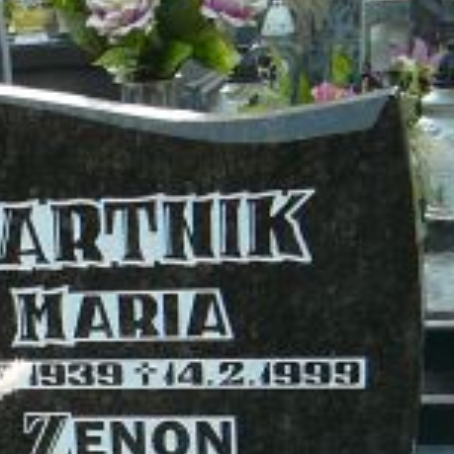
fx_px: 1914
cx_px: -113
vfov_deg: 12.0
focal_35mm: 129
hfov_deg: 13.1
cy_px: 911
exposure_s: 1/80
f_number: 2.8
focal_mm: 5.2
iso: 80
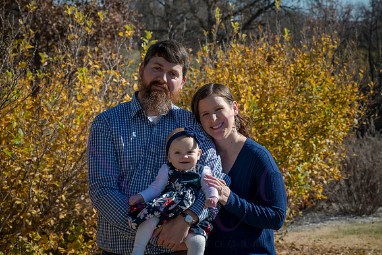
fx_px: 913
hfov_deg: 23.6
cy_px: 128
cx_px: 191
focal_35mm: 86
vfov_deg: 15.9
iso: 400
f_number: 10
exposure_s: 1/640
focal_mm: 86
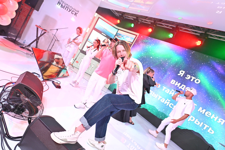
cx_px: 112
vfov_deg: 61.9
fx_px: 125
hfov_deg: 84.0
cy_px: 75
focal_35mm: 20
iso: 640
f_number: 2.5
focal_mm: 20
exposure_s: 1/160
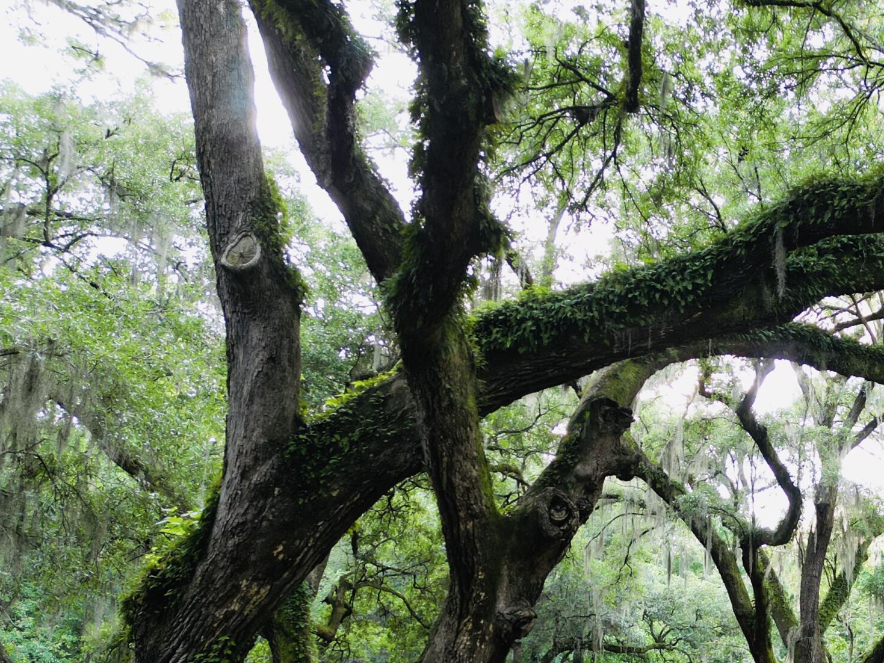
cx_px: 868
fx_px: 1251
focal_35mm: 49
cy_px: 606
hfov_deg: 35.5
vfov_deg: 28.5
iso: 100
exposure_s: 1/60
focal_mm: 6.72
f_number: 1.7
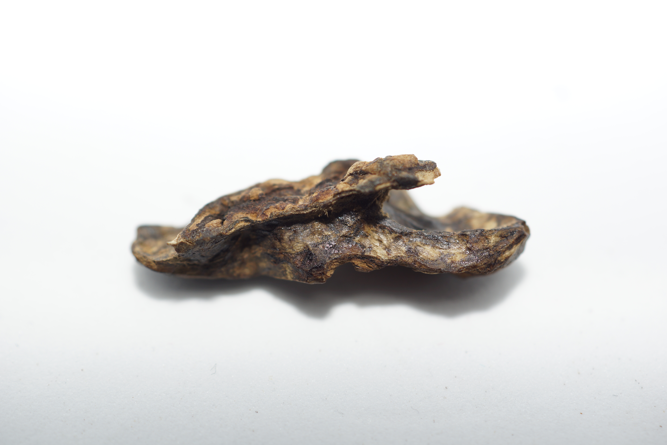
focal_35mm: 45
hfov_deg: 43.6
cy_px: 222
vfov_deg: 29.9
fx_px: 834
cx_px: 334
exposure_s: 1/160
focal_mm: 30
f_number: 4
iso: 100
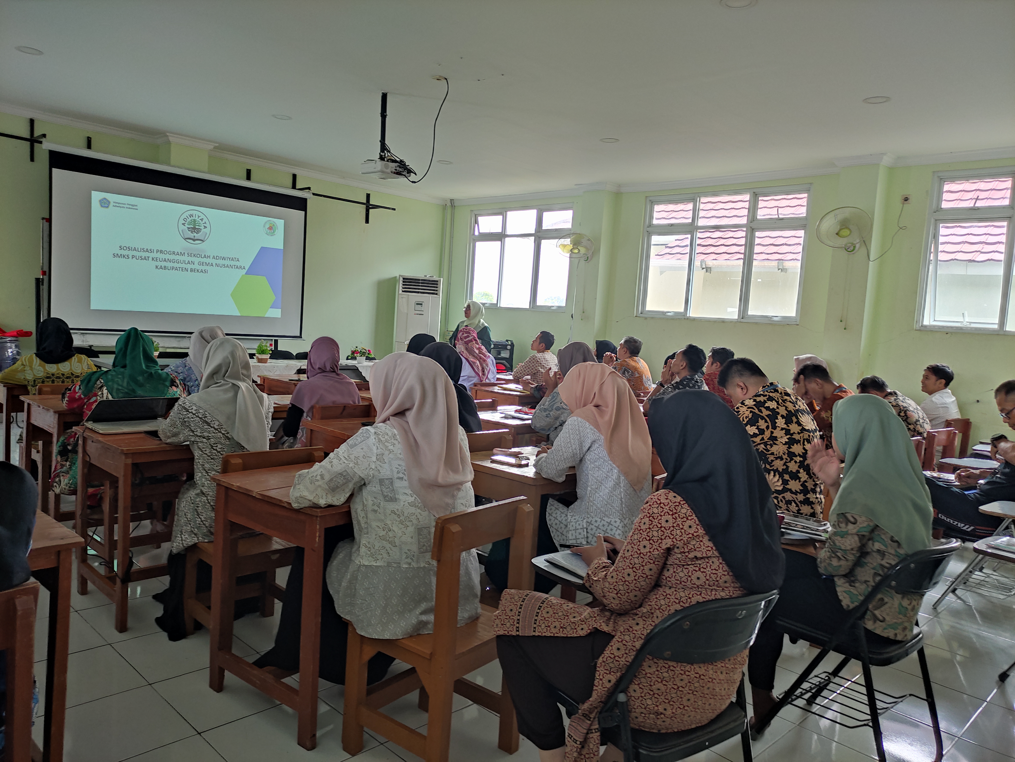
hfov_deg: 69.4
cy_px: 381
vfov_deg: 54.9
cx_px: 508
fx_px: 733
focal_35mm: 25
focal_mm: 5.43
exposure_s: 1/50
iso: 274
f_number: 1.89
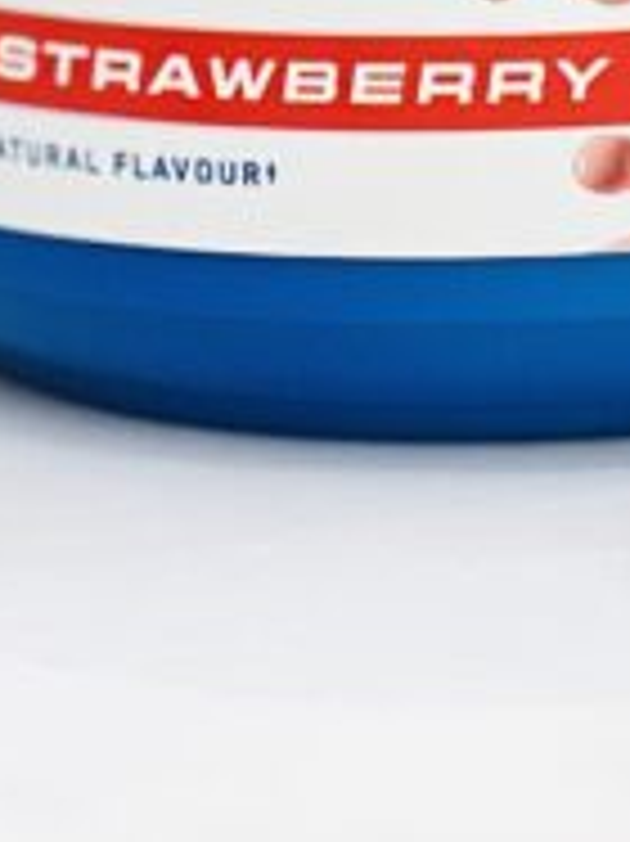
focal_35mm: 330
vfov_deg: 5.9
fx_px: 8017
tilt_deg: -4.9
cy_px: -896
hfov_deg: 4.5
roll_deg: +0.8
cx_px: 540
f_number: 2.8
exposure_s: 1/100
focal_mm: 9
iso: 200
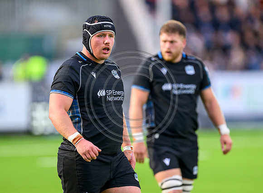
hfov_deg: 4.4
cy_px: 90
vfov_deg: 3.2
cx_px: 128
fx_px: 3446
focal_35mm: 457
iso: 3200
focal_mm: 400
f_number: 3.2
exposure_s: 1/1600
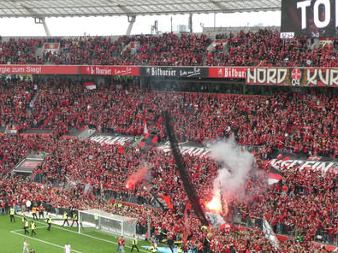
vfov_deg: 18.1
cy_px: 183
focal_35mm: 81
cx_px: 114
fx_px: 791
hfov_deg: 24.0
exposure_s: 1/80
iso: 200
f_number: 4.1
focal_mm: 9
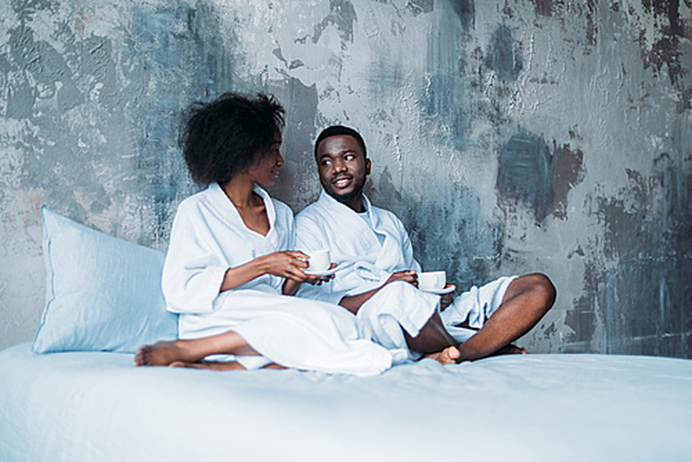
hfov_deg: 39.6
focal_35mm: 50
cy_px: 231
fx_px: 962
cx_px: 346
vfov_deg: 27.0
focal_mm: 50
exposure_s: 1/160
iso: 500
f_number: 1.8
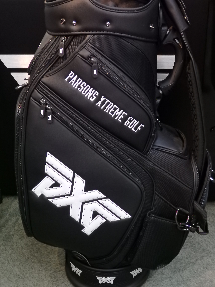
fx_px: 406
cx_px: 108
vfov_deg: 38.9
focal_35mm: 49
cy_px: 144
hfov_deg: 29.7
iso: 1600
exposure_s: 1/50
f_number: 4
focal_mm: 8.9
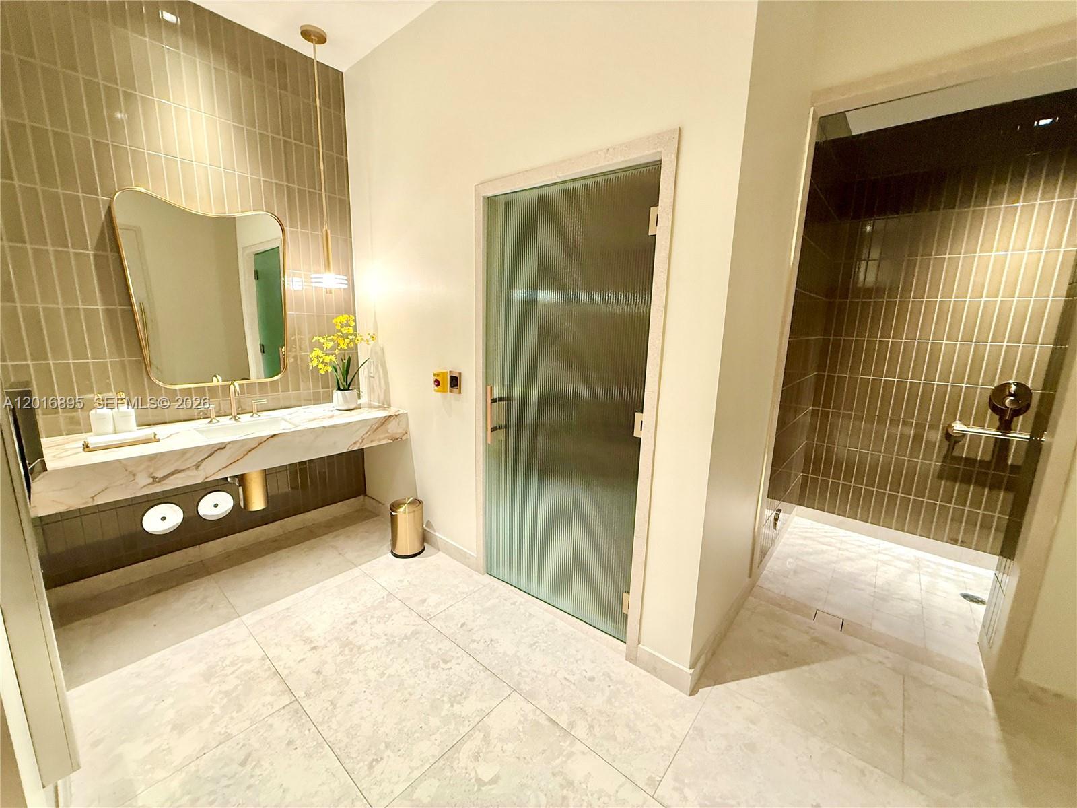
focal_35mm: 14
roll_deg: -2.1
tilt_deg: -10.1
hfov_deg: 102.1
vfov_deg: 85.7
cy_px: 404
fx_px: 436
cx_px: 538
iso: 250
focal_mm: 2.22
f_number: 2.2
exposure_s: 1/60
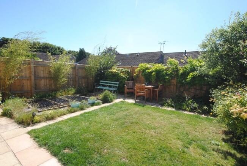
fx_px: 113
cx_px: 124
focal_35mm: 16
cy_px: 83
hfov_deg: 94.9
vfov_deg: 72.3
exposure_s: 1/200
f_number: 7.1
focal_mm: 11
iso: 100
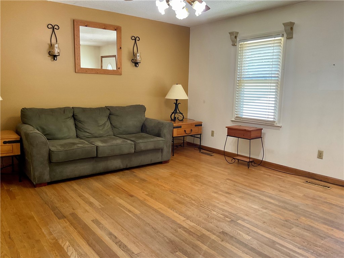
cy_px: 129
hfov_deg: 61.7
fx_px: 288
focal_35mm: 29
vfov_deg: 48.2
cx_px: 172
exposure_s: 1/60
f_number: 1.8
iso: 100
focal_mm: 3
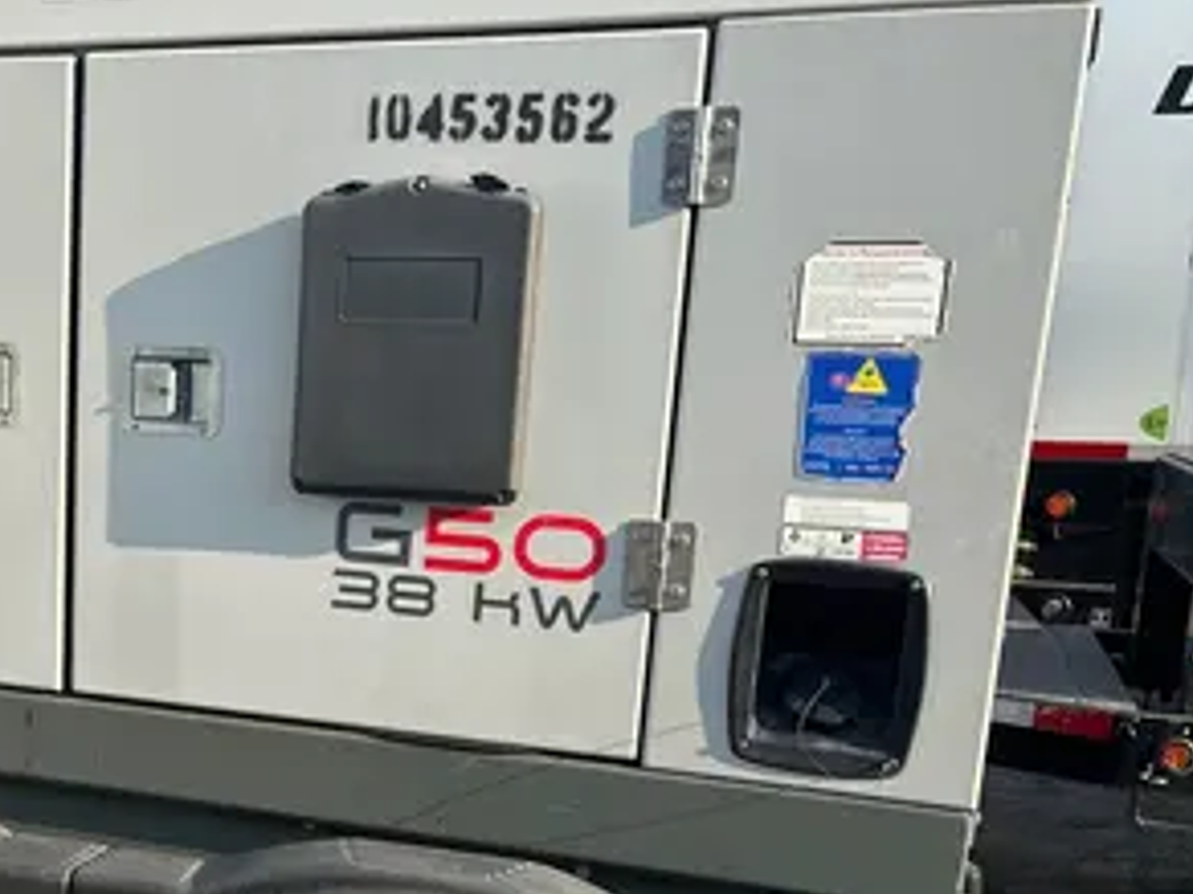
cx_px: 184
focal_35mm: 49
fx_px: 1689
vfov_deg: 29.0
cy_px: 729
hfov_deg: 37.1
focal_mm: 5.96
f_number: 1.6
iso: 50
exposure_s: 1/1139
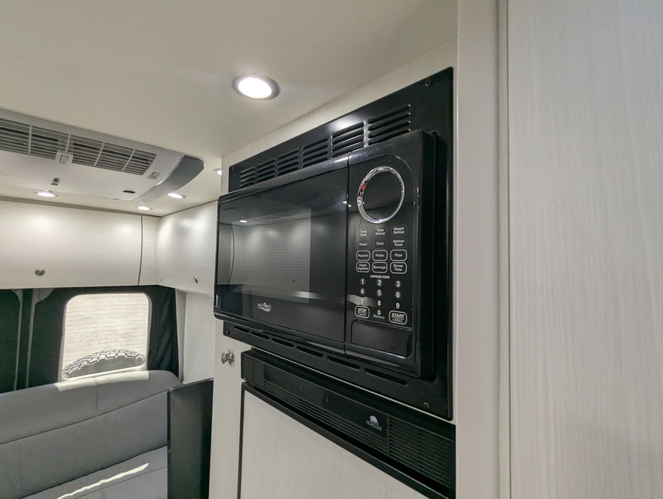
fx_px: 307
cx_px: 332
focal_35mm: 16
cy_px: 250
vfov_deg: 78.2
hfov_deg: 94.4
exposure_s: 1/131
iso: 146
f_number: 2.2
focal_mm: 2.35
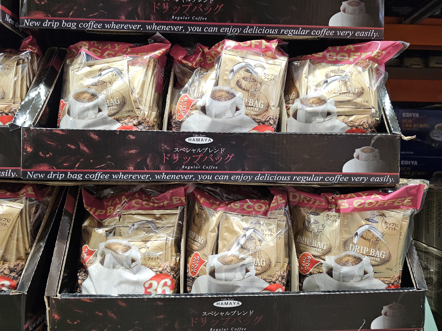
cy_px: 166
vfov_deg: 58.9
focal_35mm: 23
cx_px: 221
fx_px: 294
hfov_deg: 73.9
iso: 500
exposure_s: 1/60
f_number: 1.7
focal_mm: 6.3
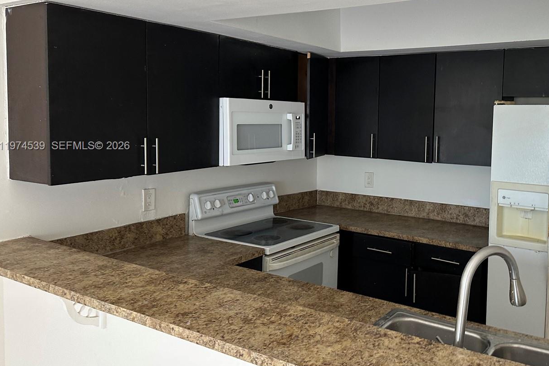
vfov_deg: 39.8
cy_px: 146
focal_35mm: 33
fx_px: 503
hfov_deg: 56.4
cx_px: 352
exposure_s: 1/60
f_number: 1.78
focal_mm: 6.86
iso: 200
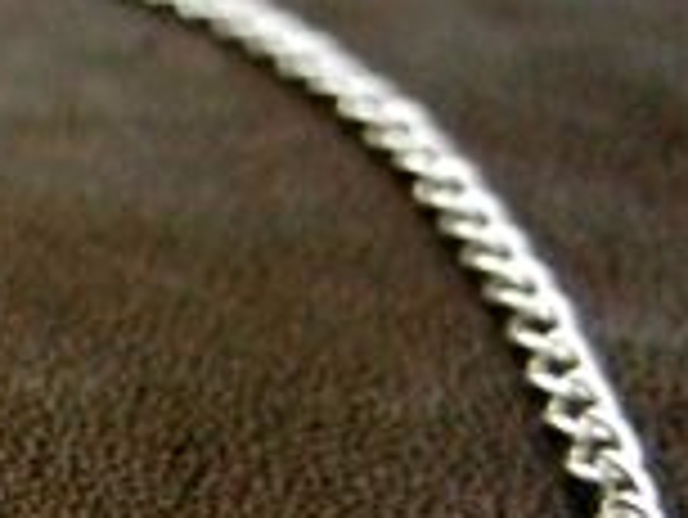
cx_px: -274
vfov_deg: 15.7
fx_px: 1870
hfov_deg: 18.9
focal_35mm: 94
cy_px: 374
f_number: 3.5
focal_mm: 5.4
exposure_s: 1/120
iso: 1600
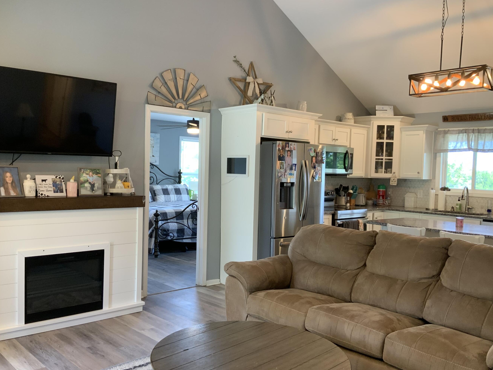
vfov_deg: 42.9
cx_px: 231
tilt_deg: -3.3
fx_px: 470
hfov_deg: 55.3
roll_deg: -0.9
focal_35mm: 33
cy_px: 195
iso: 100
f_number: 1.8
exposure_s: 1/60
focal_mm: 3
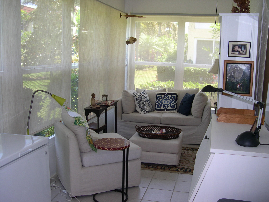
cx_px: 134
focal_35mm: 38
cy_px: 101
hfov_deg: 49.0
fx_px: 295
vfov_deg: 37.7
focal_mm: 8
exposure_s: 1/52.8
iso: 100
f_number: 2.8
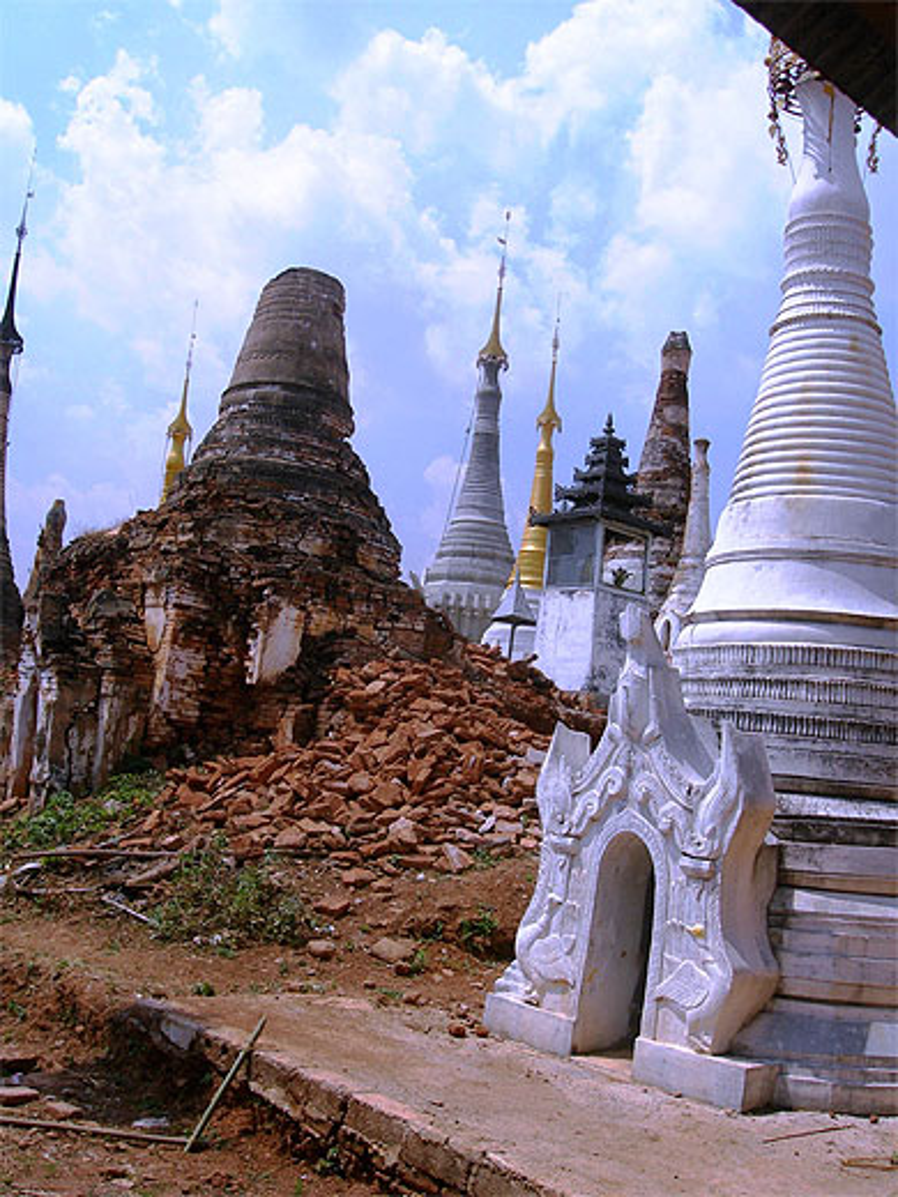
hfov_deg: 37.7
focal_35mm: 38
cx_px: 449
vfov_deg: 49.0
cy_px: 598
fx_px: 1314
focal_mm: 7.8
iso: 50
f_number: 4.8
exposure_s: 1/812
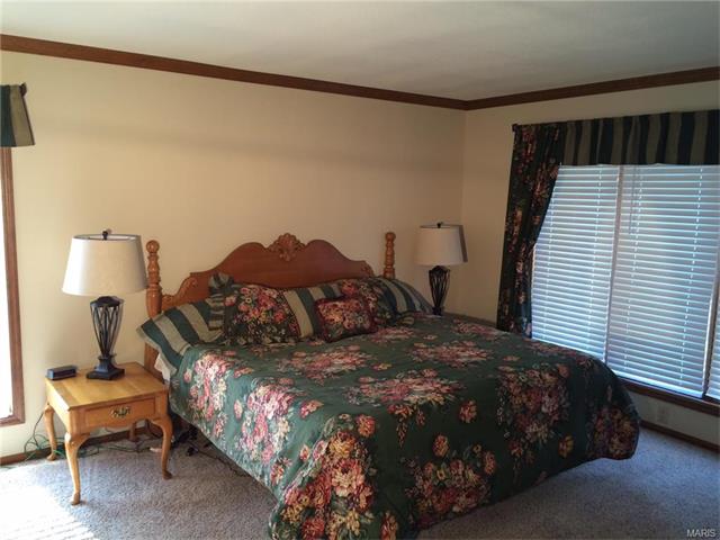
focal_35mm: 29
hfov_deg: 61.7
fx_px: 603
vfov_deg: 48.2
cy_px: 270
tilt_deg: -7.8
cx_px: 360
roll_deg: -0.7
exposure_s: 1/30
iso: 50
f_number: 2.2
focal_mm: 4.15
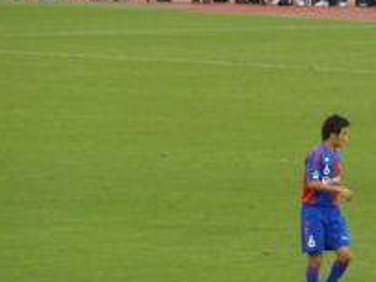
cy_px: 184
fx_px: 7230
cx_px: 396
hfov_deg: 3.0
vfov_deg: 2.2
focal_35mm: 666
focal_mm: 49.2
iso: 400
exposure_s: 1/200
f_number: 4.9
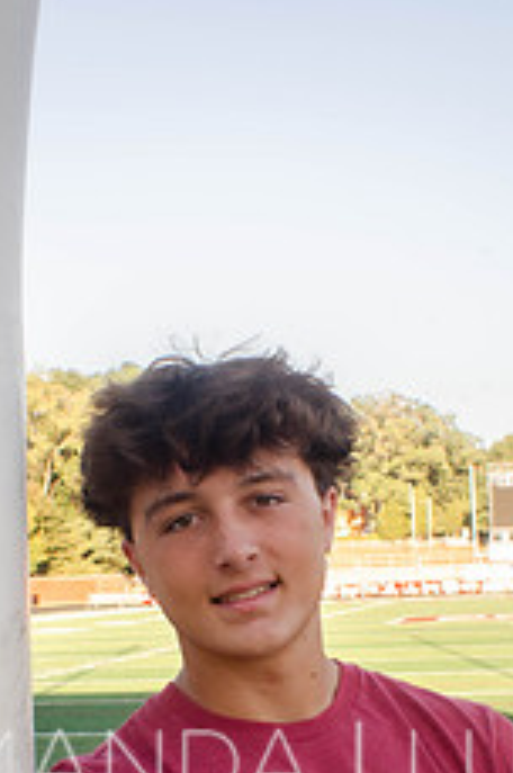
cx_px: 246
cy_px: 651
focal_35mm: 103
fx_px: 2208
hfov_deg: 13.3
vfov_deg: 19.6
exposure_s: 1/200
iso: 200
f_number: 7.1
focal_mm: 35
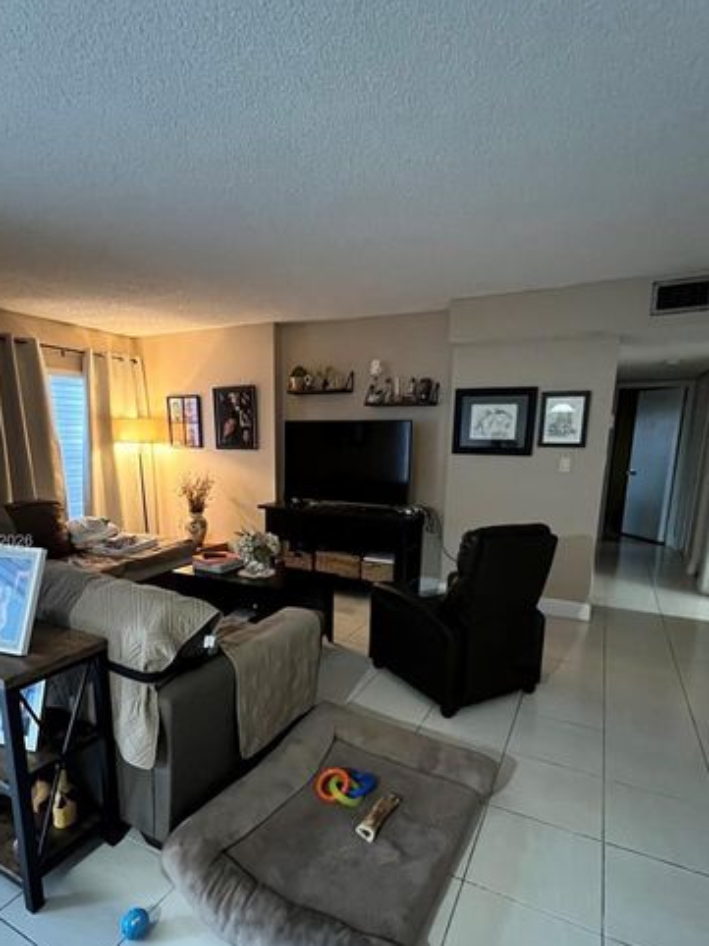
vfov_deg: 87.2
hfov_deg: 71.4
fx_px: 492
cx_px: 322
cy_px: 543
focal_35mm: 18
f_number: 1.8
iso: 1000
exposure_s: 1/40
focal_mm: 1.57
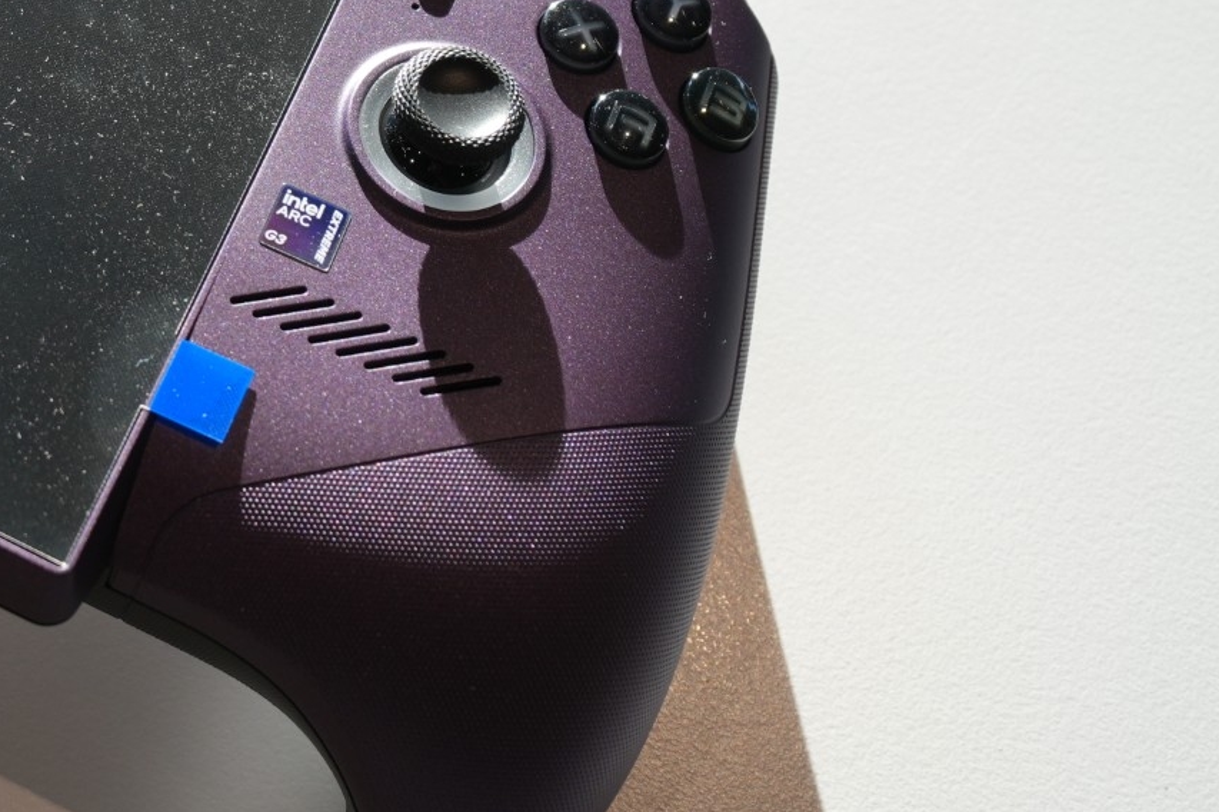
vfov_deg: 17.5
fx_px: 2572
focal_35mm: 76
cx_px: -209
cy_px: -6
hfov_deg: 24.4
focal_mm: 20
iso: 100
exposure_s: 1/60
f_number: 4
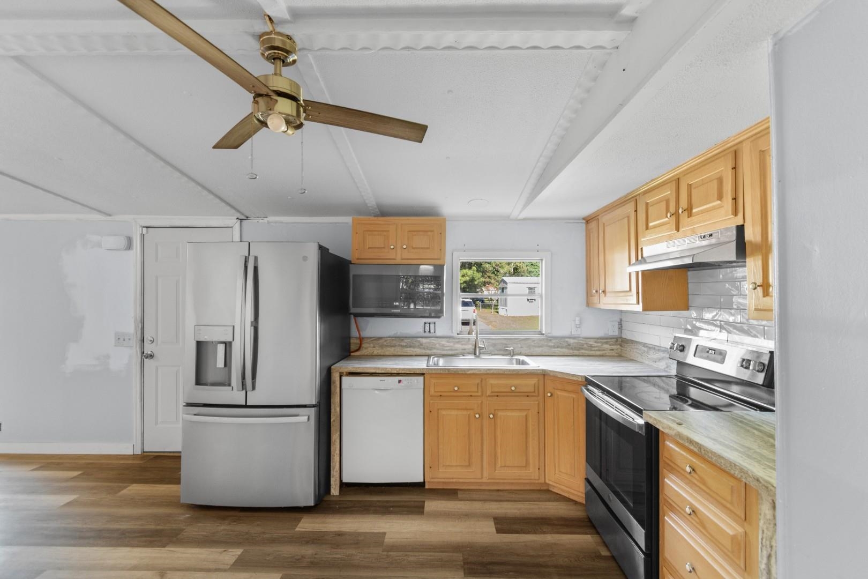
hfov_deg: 100.4
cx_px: 434
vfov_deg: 77.3
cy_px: 290
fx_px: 362
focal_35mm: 15
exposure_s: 1/4
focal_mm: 10
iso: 100
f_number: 4.5
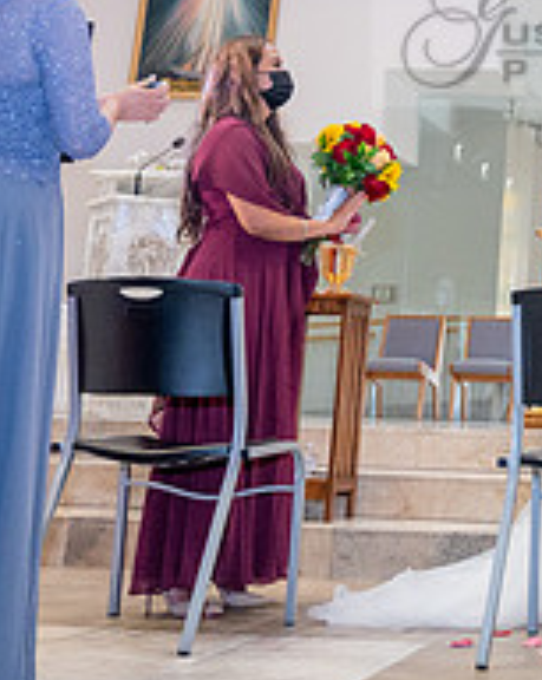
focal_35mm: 72
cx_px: 680
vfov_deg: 25.3
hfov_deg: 19.7
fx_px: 1447
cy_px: 21
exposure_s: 1/200
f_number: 4
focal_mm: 24
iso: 2500
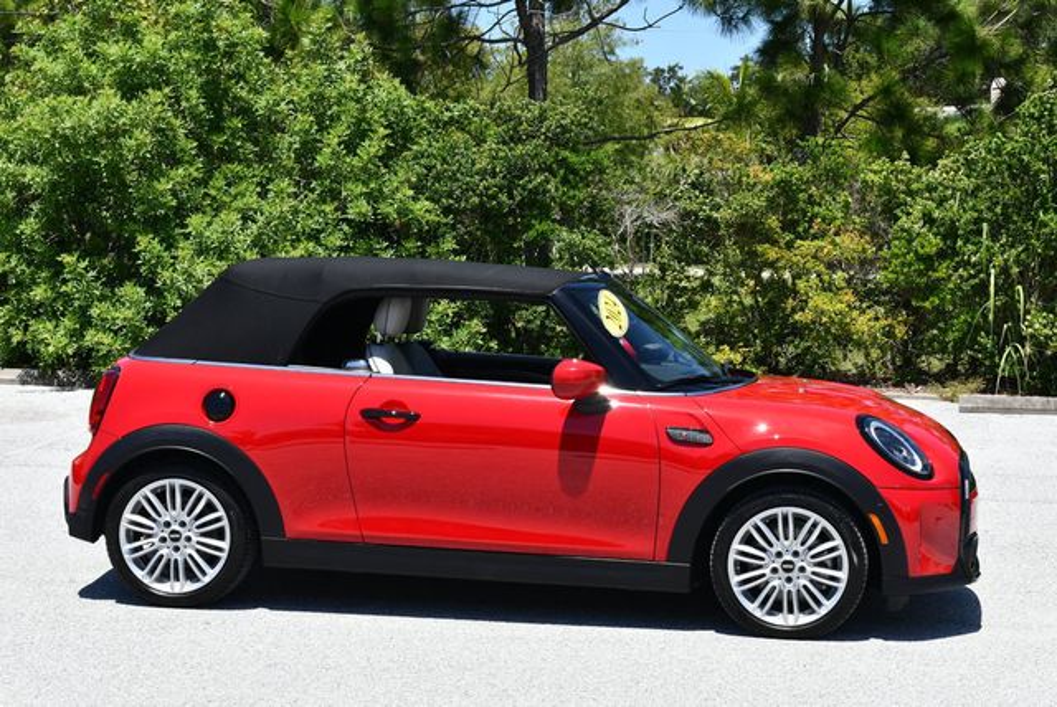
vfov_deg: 17.1
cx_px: 528
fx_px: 2351
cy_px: 354
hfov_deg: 25.3
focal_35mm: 80
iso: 125
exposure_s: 1/250
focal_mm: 40
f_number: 8
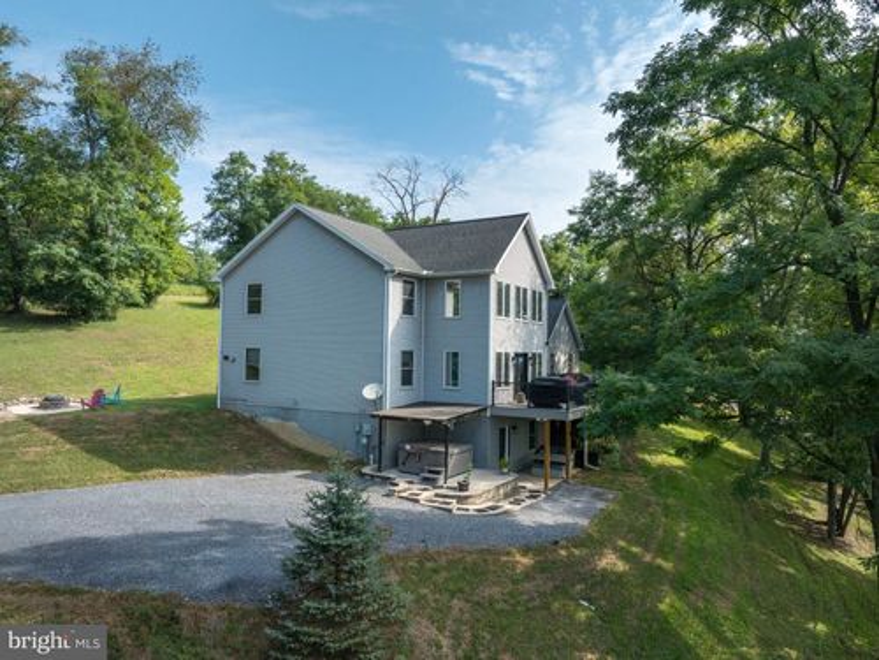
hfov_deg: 71.6
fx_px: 609
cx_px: 440
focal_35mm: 24
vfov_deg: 56.8
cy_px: 330
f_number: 7.1
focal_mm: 12.29
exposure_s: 1/320
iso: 100
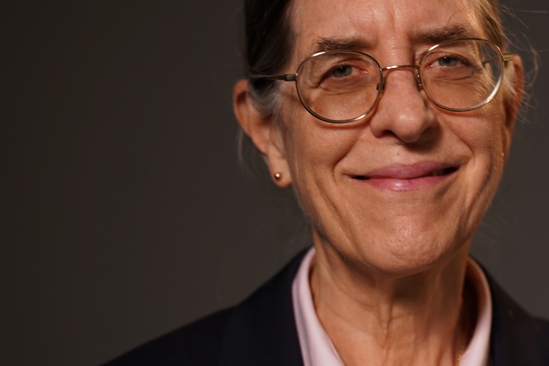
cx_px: 393
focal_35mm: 105
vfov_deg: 13.0
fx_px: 1601
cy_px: 203
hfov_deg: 19.4
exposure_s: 1/80
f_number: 2.8
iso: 320
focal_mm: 56
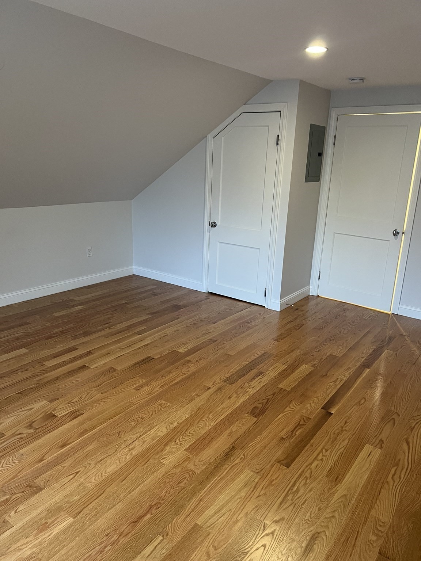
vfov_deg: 67.3
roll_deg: -2.3
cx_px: 210
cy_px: 280
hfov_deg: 53.1
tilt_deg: -14.5
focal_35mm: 26
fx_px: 422
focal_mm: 5.7
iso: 320
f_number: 1.5
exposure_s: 1/60
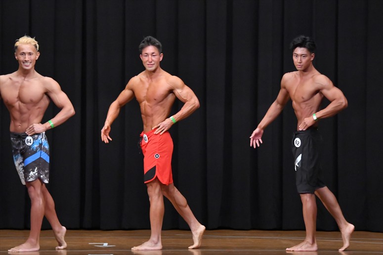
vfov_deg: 6.3
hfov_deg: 9.5
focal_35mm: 217
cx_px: 192
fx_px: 2308
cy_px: 128
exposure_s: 1/400
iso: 8000
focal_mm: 145
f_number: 5.6
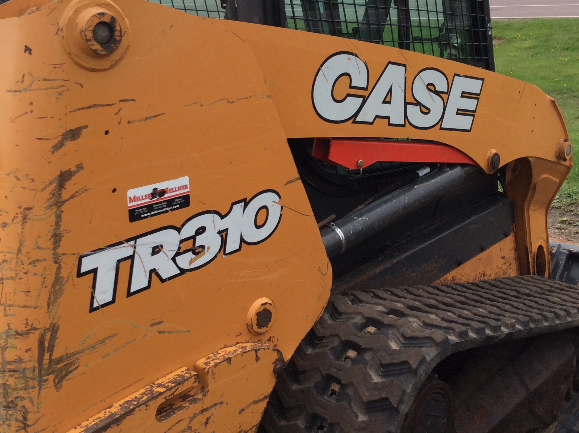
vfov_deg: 32.5
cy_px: 144
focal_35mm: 44
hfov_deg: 42.9
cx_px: 329
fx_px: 735
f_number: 2.4
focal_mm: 3.3
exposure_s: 1/1059
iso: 32
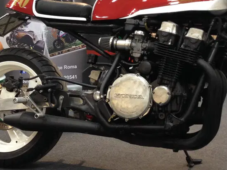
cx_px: 135
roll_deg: +1.0
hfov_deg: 27.0
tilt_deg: -6.2
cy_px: 40
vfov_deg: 20.3
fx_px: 472
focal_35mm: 72
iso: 80
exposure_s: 1/20
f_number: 2.4
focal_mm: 4.12
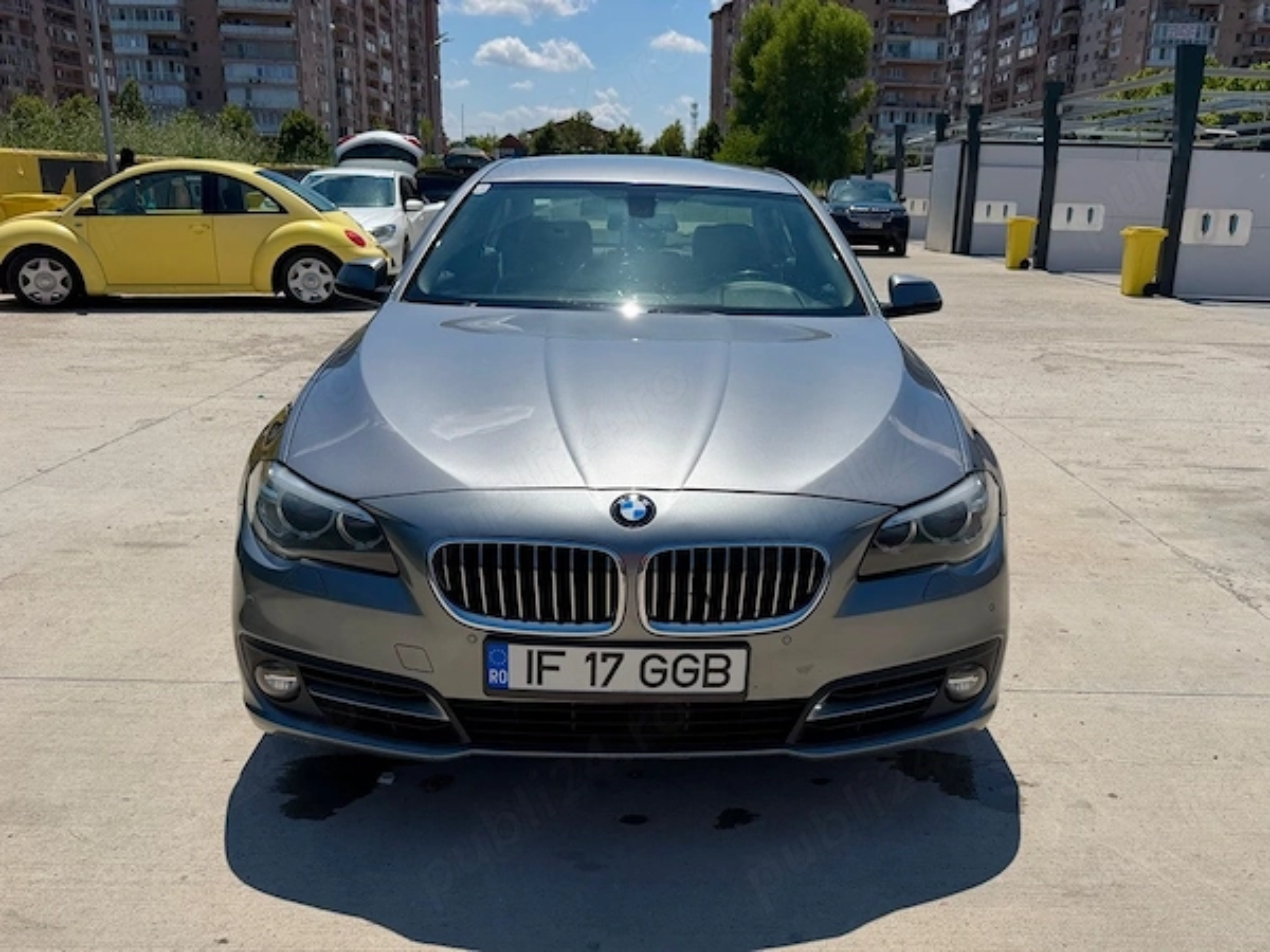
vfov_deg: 56.8
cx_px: 635
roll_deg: -1.6
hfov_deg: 71.6
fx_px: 881
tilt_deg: -16.4
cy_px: 476
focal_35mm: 24
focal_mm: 6.76
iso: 80
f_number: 1.78
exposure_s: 1/9091
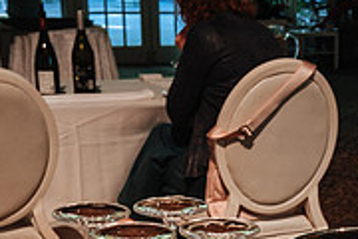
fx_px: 915
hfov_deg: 21.8
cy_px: 373
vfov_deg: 13.8
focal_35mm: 92
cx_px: 296
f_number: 8
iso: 800
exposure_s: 1/20
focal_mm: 18.2
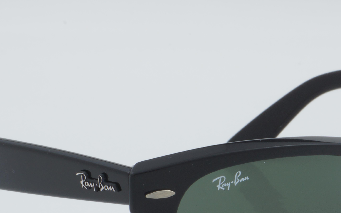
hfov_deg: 13.1
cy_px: 205
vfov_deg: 8.2
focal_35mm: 160
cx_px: 238
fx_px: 1487
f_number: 32
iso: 100
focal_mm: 50
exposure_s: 1/4
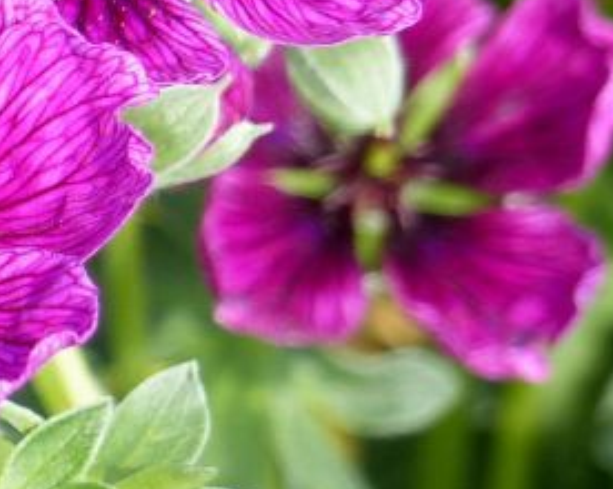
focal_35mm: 1581
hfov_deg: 1.2
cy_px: 253
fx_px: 28643
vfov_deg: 1.0
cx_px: -666
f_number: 4
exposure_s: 1/320
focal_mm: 67
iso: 100
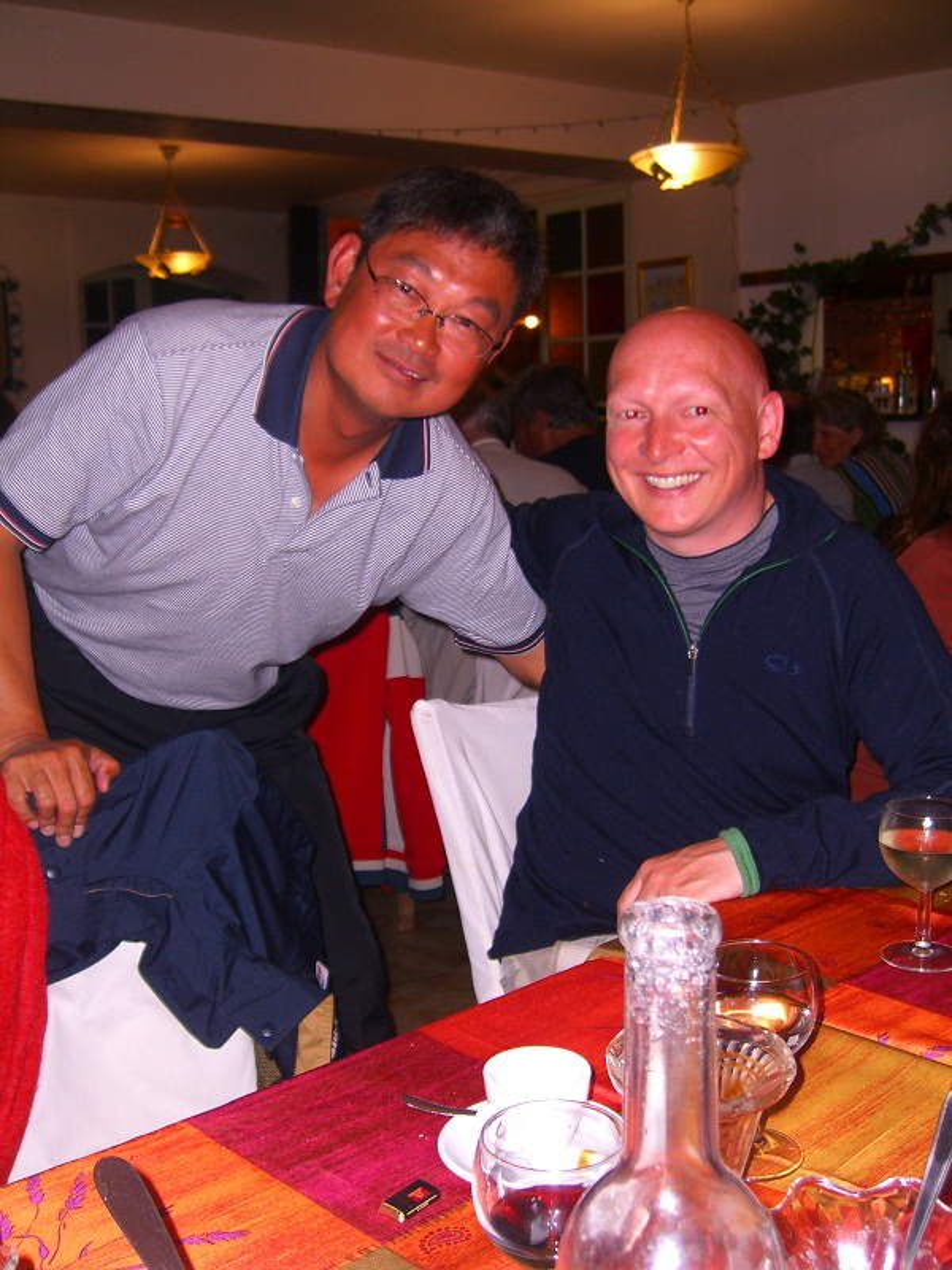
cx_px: 476
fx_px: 1393
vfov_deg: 49.0
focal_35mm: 38
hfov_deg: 37.7
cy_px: 635
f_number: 2.8
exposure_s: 1/60
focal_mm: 7.9
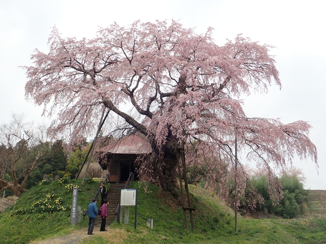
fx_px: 377
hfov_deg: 46.8
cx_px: 163
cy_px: 122
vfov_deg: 36.0
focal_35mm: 40
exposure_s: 1/250
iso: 100
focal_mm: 7.34
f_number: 4
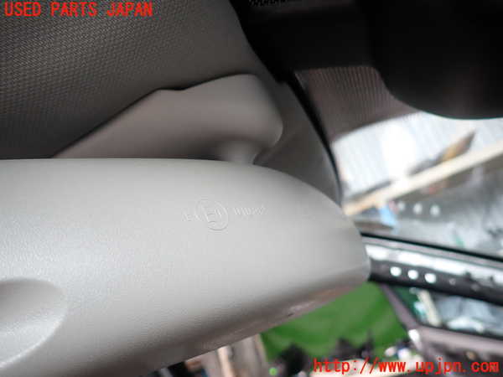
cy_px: 188
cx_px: 252
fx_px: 363
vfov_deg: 54.9
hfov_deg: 69.4
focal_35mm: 25
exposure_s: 1/160
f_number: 2
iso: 100
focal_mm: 4.5
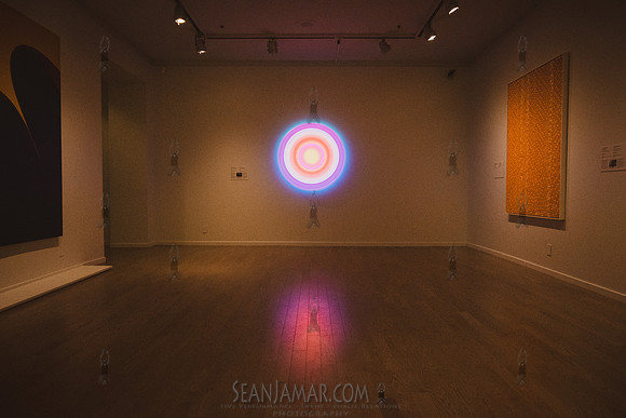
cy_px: 209
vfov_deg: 53.1
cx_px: 313
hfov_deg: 73.7
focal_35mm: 24
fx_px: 418
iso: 6400
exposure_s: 1/1600
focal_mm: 16
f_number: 3.5
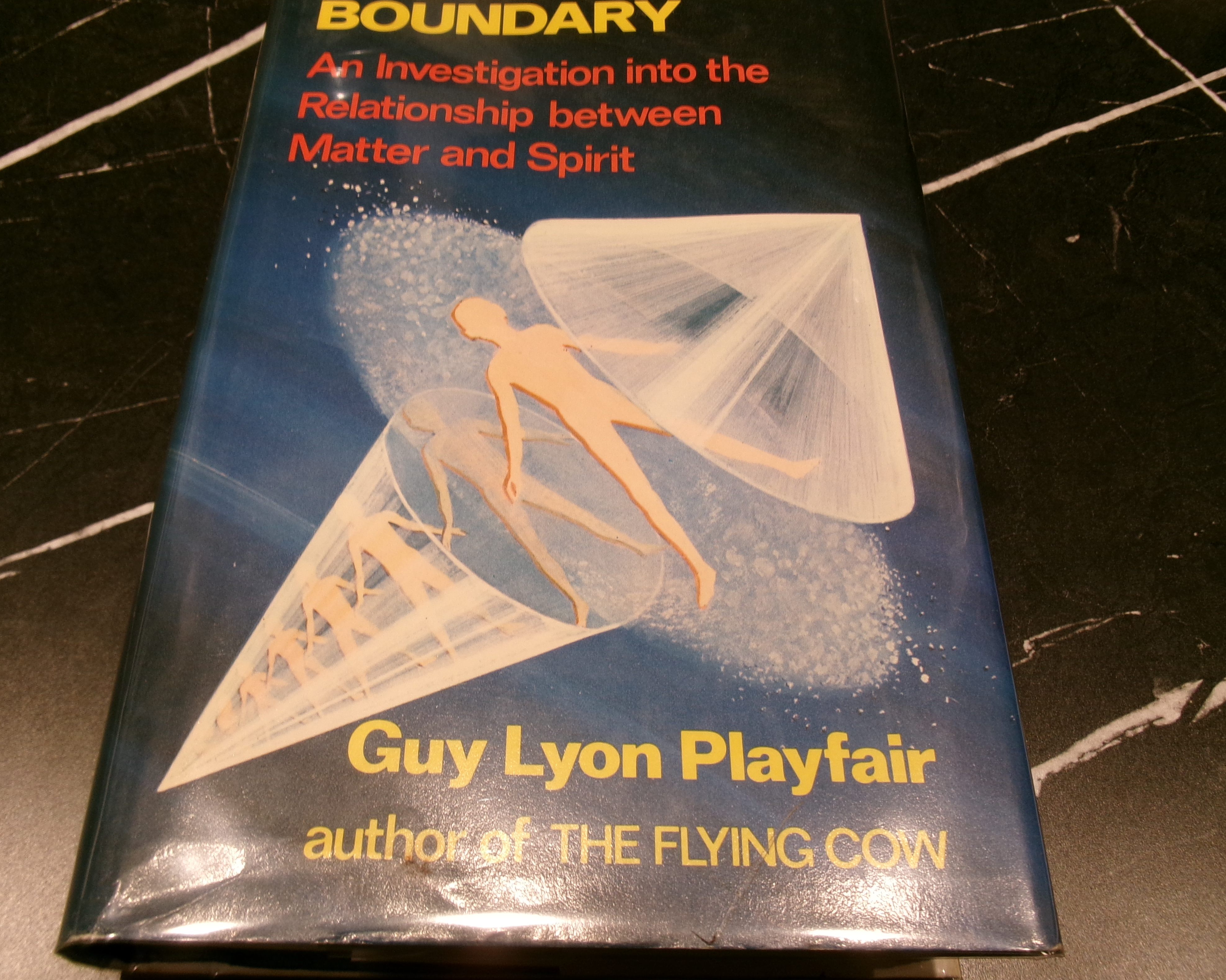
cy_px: 467
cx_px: 577
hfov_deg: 55.6
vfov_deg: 45.8
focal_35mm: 32
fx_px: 1161
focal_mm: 5.1
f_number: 3.9
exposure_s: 1/34
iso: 103
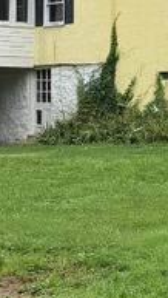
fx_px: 1153
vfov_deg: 14.3
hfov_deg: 8.3
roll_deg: +0.1
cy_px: -57
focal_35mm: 146
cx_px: 128
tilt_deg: +8.2
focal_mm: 6.76
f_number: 1.78
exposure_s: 1/2611
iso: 80
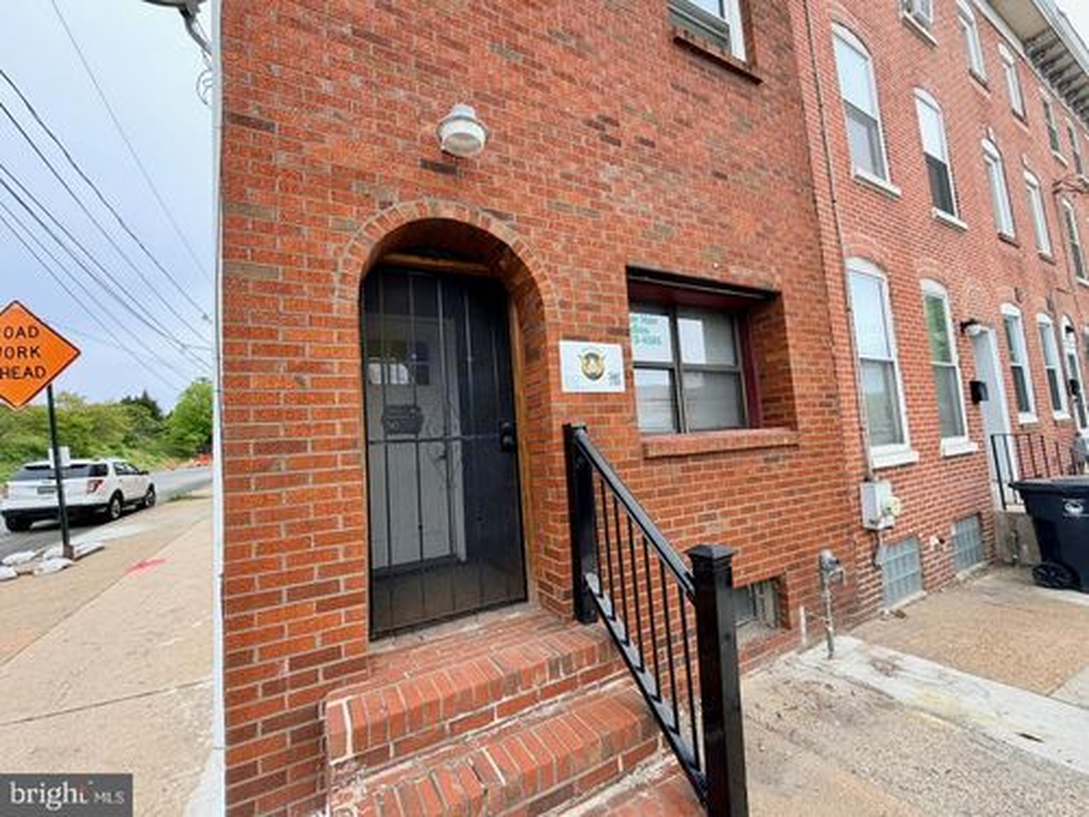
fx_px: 440
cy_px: 408
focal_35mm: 14
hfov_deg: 102.1
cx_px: 544
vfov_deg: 85.7
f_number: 2.2
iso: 64
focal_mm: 2.22
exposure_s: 1/502
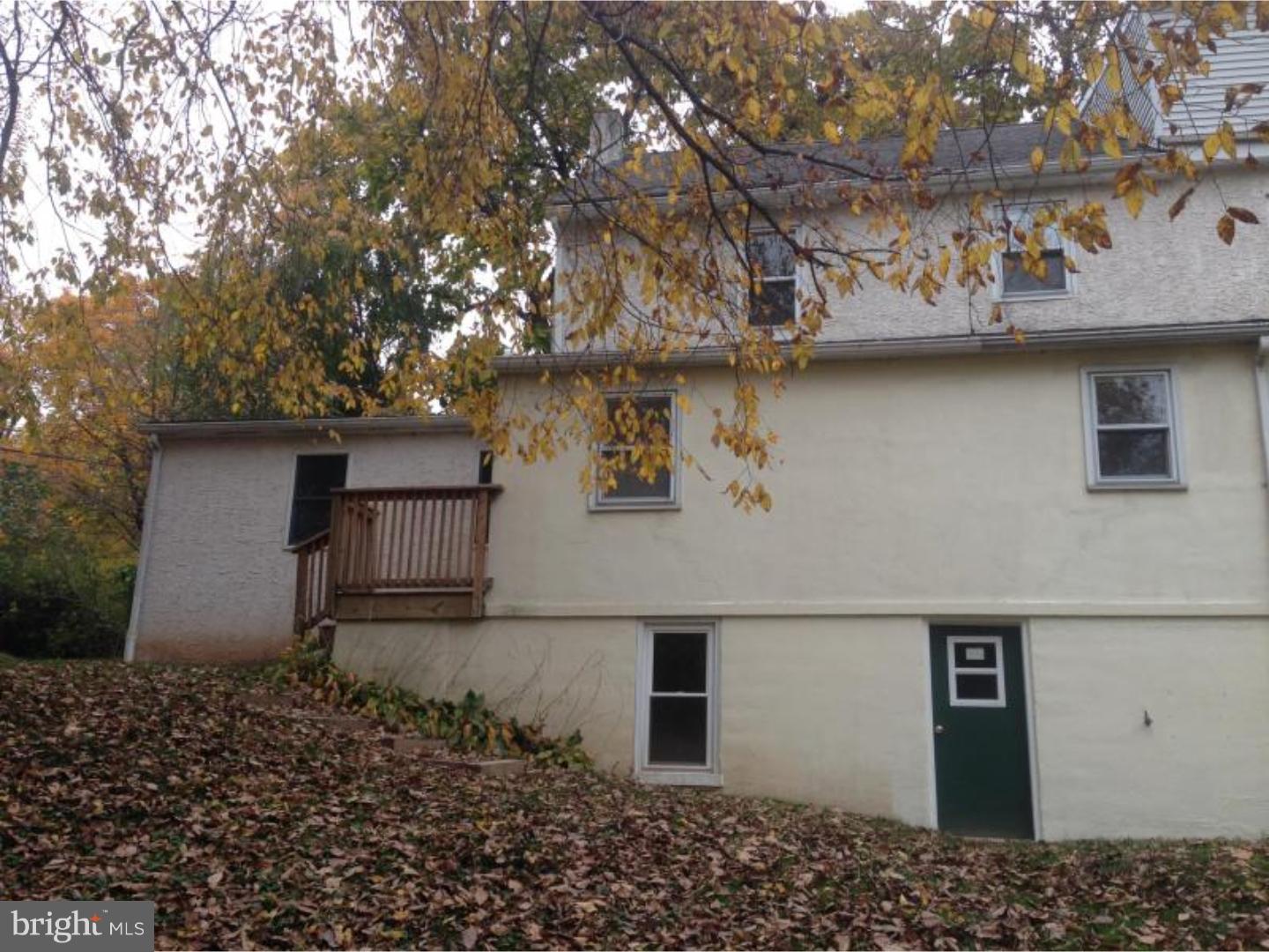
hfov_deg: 55.4
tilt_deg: +15.1
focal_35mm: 33
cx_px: 634
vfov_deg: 42.9
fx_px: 1210
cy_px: 476
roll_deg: -0.9
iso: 50
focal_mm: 4.12
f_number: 2.4
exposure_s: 1/306
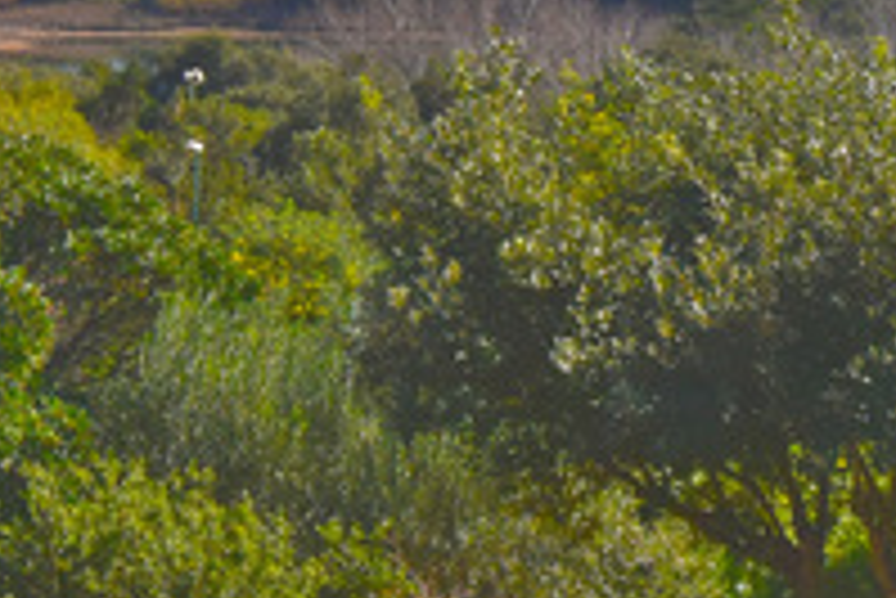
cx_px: 459
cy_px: -13
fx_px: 2814
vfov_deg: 12.0
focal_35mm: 113
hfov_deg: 18.1
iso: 400
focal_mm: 20
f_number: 11
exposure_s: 1/500
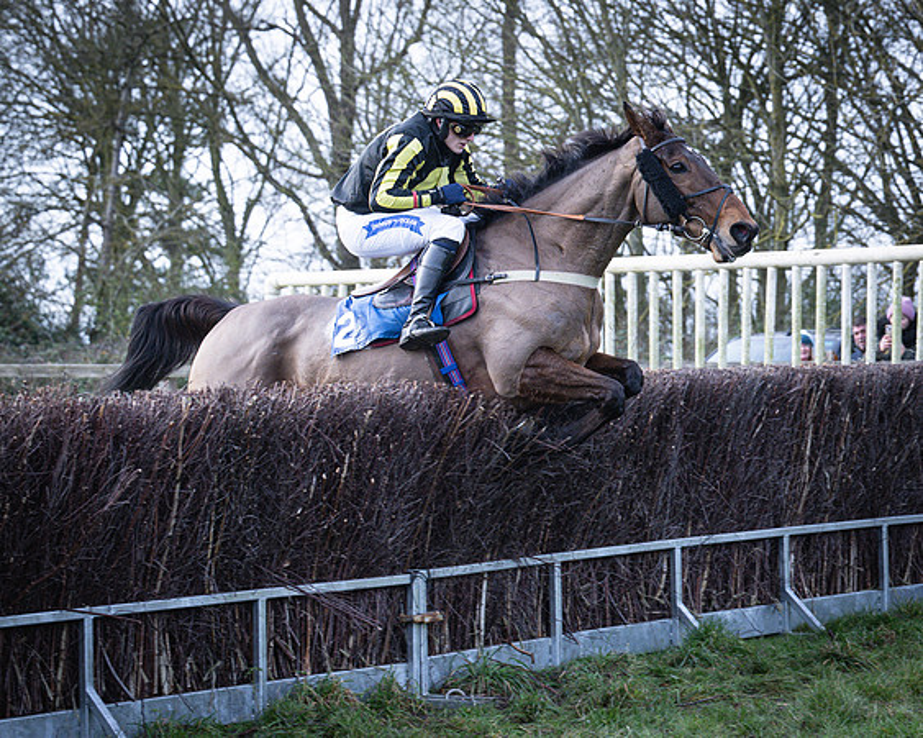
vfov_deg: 13.1
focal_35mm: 118
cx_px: 600
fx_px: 3213
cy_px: 299
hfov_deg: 16.3
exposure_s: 1/1000
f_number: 4
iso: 800
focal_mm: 70
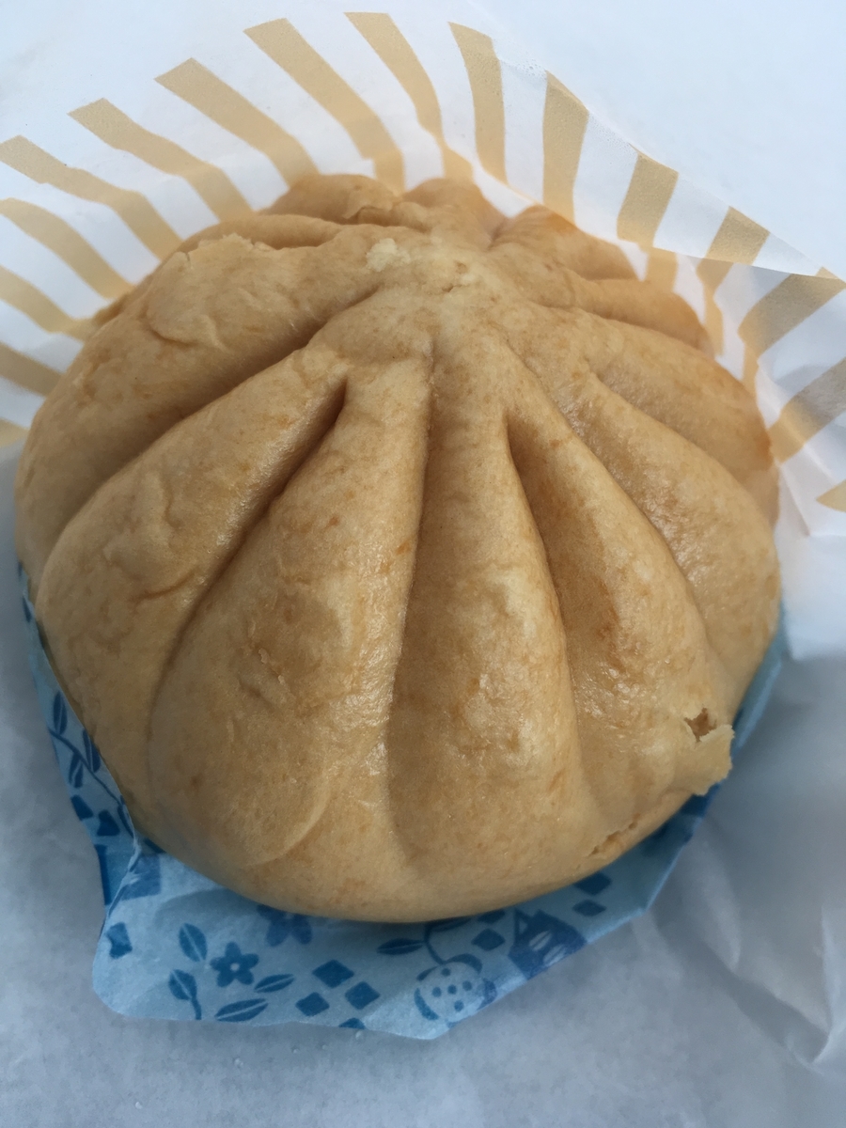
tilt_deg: -61.5
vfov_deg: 61.7
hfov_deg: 48.2
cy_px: 564
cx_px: 423
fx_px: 945
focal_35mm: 29
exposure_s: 1/120
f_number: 2.2
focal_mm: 4.15
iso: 40
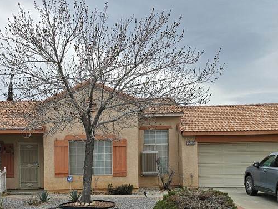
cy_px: 165
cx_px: 95
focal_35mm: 47
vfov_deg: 30.2
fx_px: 378
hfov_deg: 40.0
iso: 12
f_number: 1.7
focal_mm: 6.3
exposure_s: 1/836
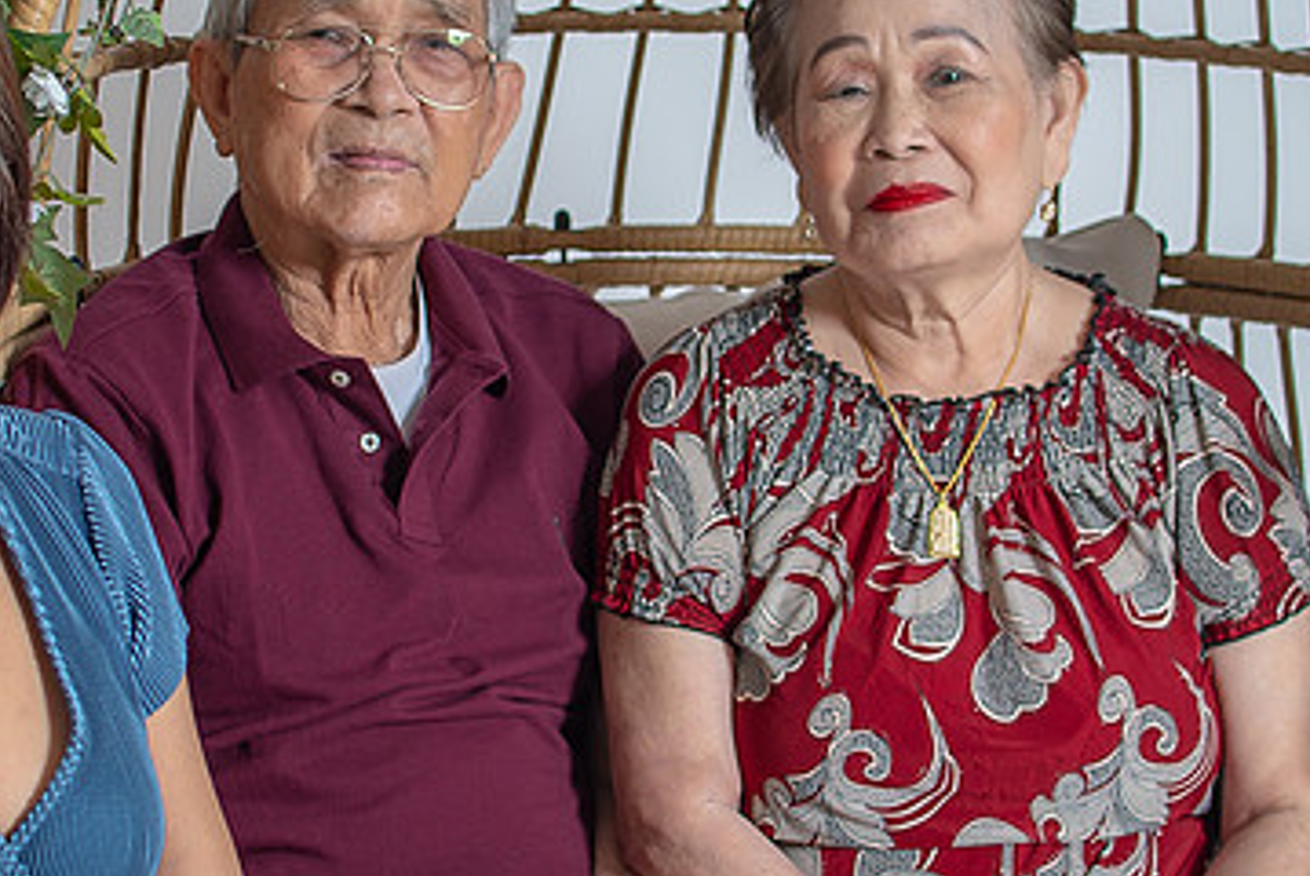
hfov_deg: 18.4
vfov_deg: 12.4
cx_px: 490
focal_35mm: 111
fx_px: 4042
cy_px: 329
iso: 100
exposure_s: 1/200
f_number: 3.2
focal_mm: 35
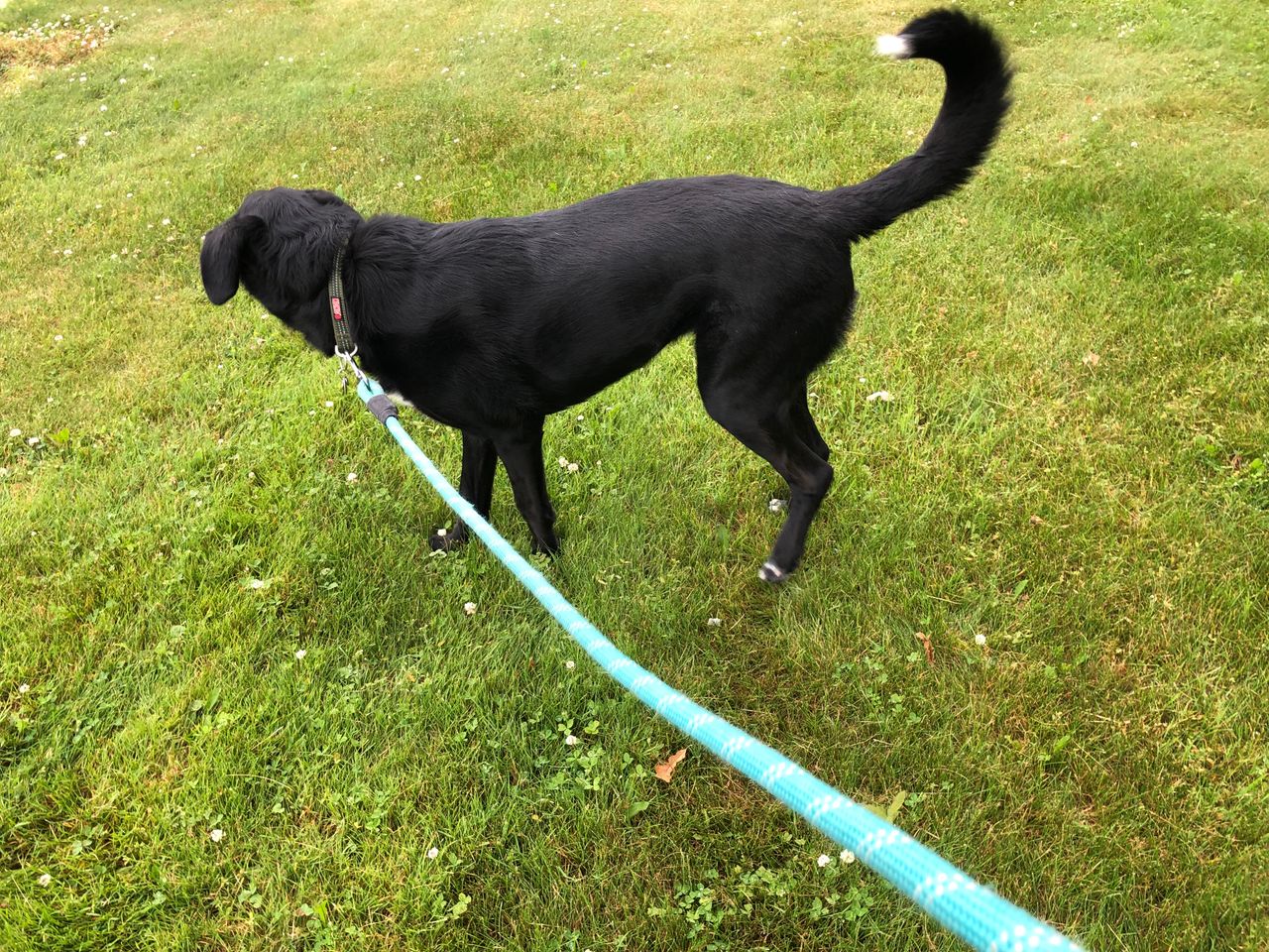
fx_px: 1026
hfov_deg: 63.4
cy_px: 476
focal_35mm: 28
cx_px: 634
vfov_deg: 49.7
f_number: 1.8
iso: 32
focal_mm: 4
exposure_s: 1/120
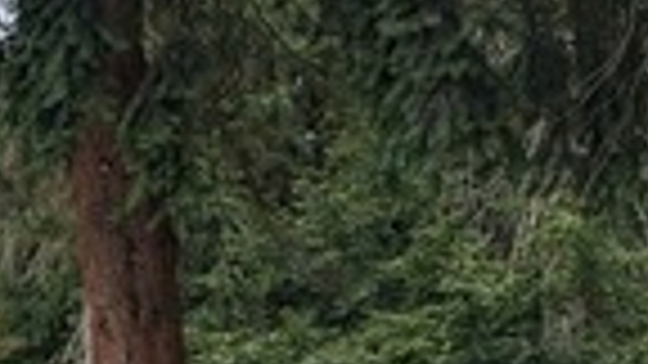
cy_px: 620
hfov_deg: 16.5
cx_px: -540
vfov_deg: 10.7
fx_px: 1839
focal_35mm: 107
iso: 41
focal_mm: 6.81
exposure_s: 1/1984
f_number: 1.85
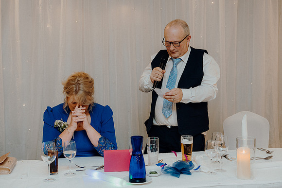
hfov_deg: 38.2
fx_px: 407
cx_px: 141
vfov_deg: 26.0
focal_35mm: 52
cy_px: 94
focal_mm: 52
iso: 2500
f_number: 3.5
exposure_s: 1/160
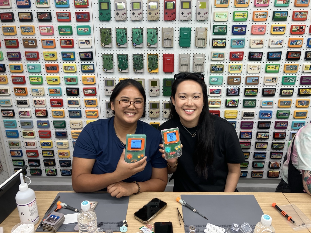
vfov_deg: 49.7
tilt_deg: -19.3
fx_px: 252
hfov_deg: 63.4
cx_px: 156
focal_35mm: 28
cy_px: 116
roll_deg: +1.0
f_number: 1.8
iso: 64
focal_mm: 3.99
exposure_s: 1/100
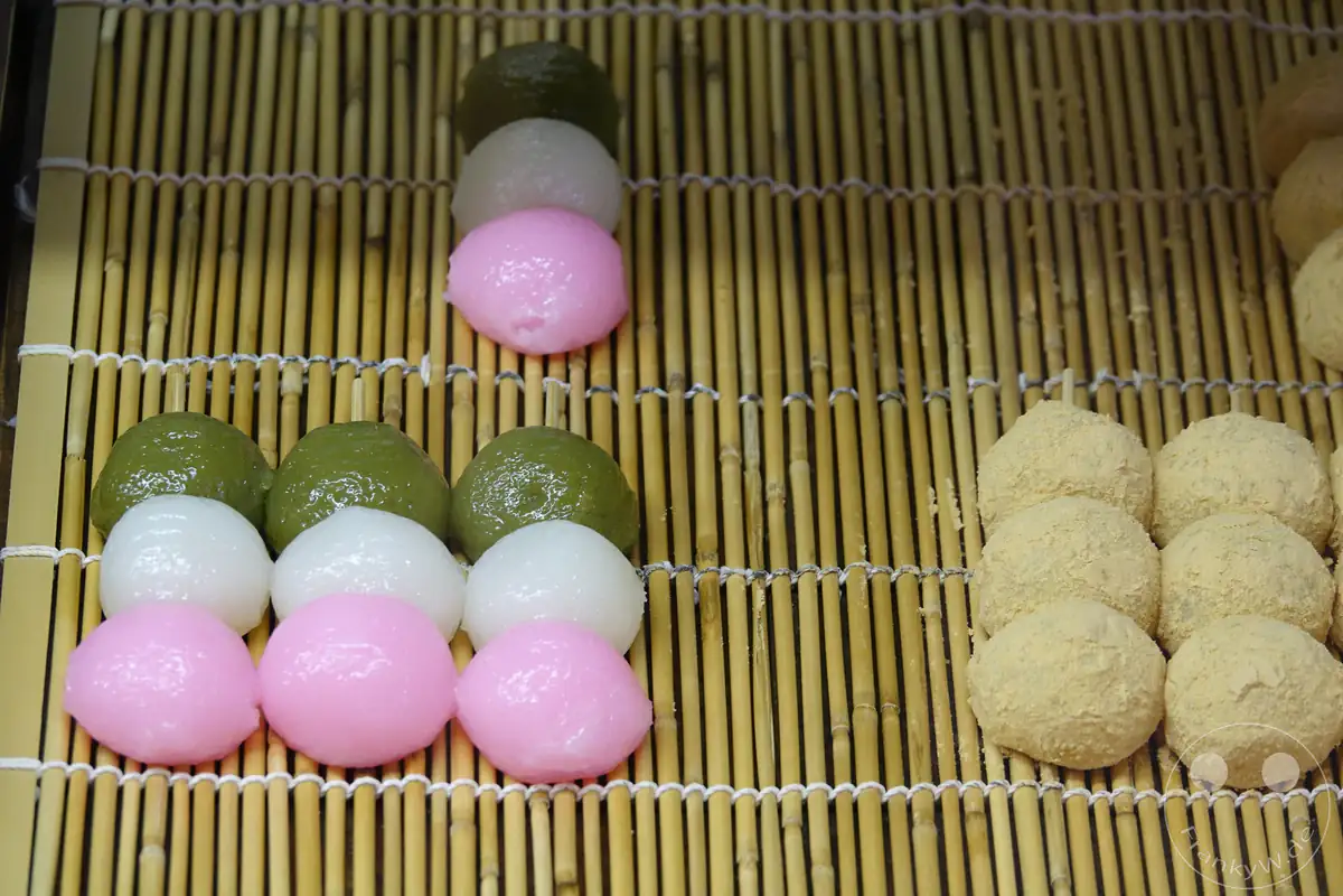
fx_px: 6864
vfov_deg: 7.5
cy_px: 448
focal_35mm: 184
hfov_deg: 11.2
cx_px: 672
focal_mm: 67.46
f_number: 4
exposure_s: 1/60
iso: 800
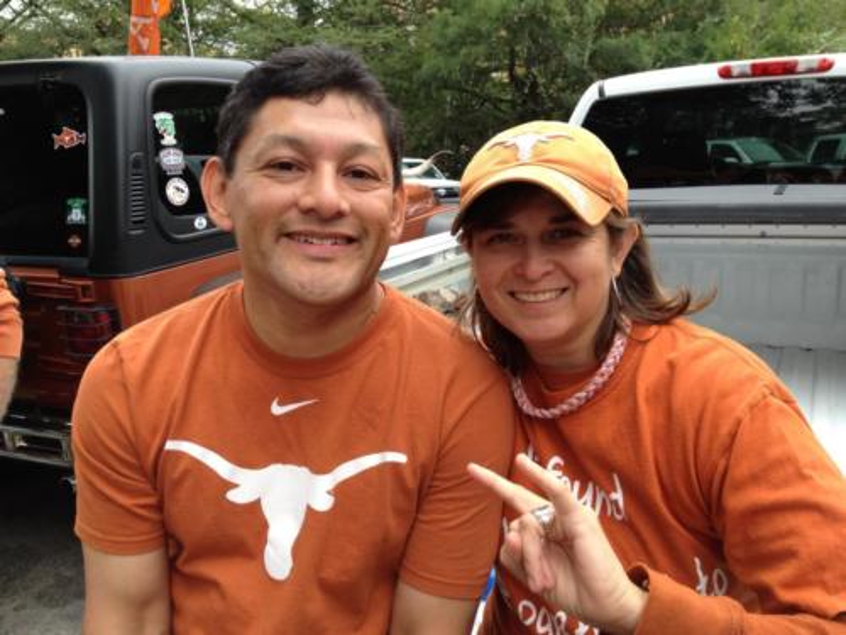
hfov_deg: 52.6
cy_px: 318
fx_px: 855
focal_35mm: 35
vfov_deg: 40.7
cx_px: 423
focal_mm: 4.28
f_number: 2.4
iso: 64
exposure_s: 1/243
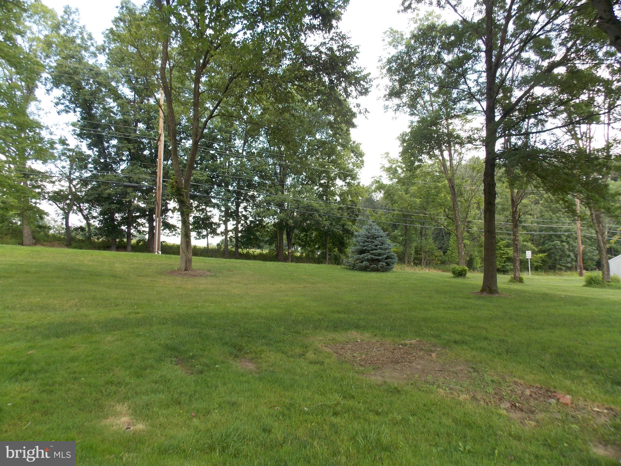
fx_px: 413
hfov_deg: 73.9
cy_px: 233
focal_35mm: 23
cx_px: 310
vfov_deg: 58.9
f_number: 3.1
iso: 80
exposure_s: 1/125
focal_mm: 4
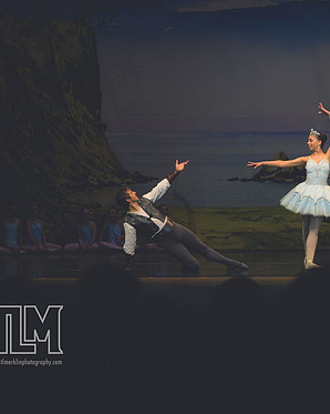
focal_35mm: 175
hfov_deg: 8.8
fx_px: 2138
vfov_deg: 11.0
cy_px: 202
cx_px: 265
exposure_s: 1/500
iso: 500
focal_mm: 80
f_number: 2.8
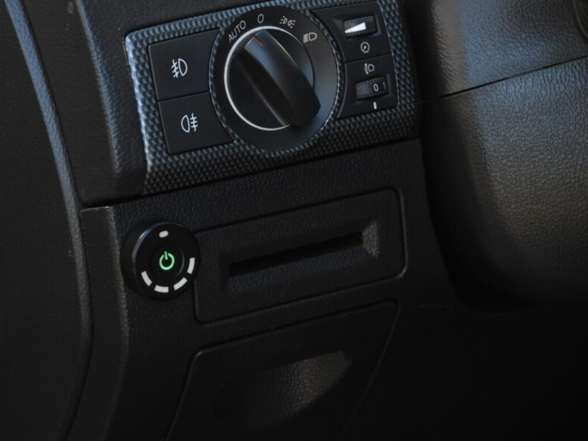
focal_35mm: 149
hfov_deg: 13.2
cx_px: 237
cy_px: 153
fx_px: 2532
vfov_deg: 10.0
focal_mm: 17.5
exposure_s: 1/60
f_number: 3.5
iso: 140
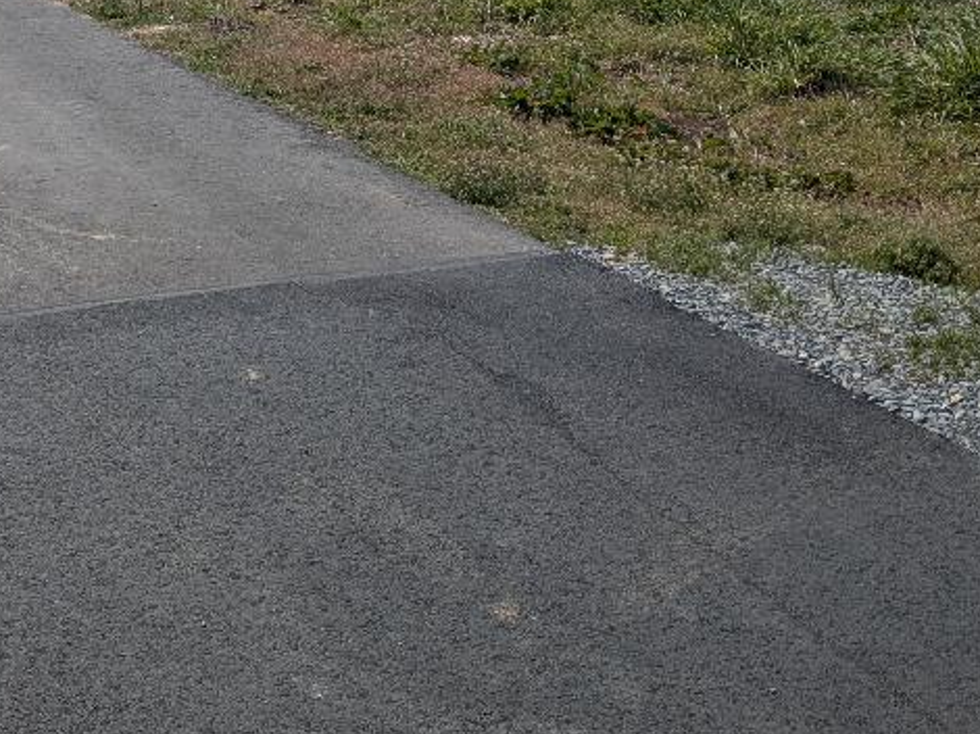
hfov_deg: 27.9
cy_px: -156
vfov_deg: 19.9
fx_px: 1952
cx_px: 288
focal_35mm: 69
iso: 65
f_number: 1.73
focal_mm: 4.38
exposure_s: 1/5848
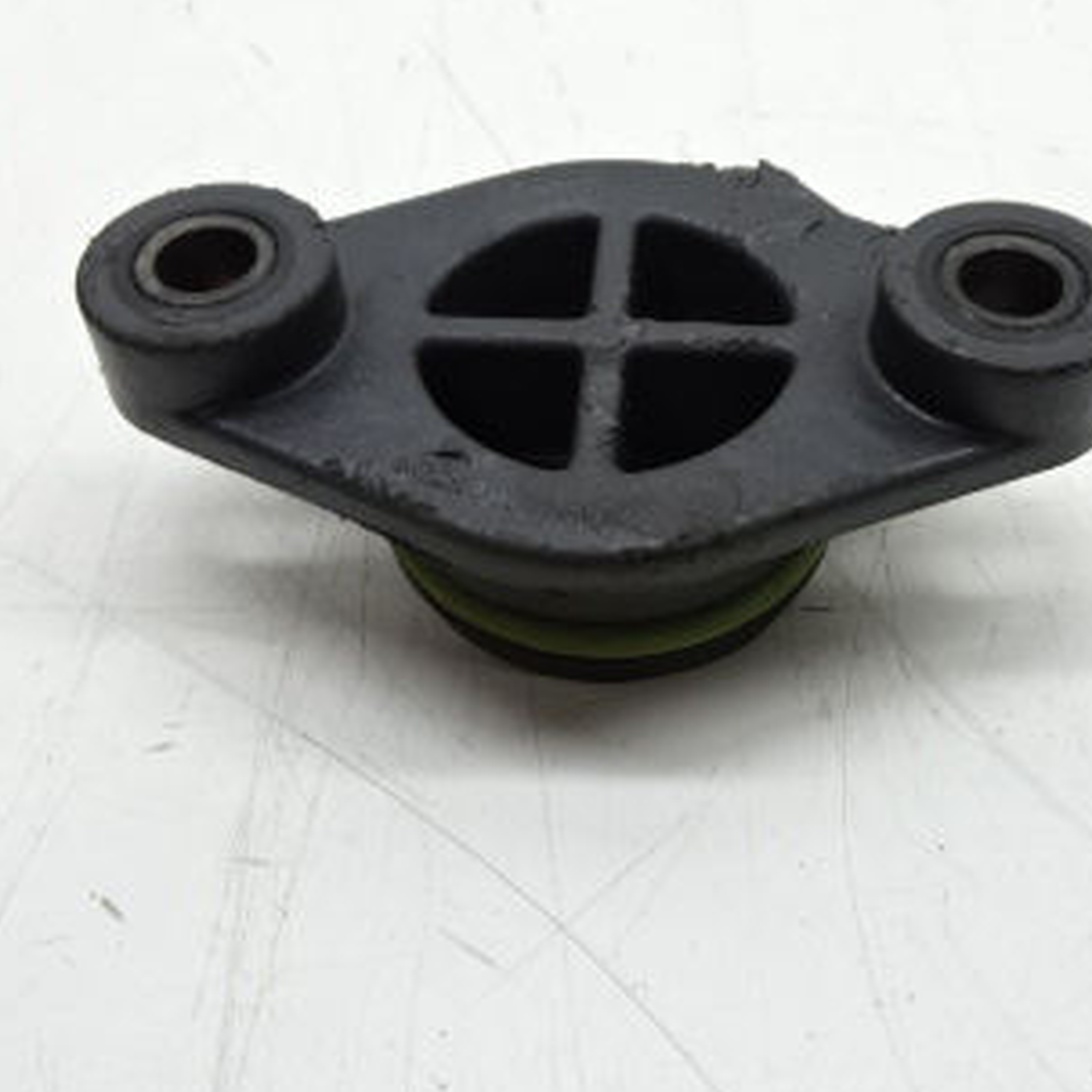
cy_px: 448
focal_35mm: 45
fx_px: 1606
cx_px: 626
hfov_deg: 37.5
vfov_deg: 37.4
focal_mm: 4.1
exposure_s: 1/30
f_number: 3.5
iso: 80
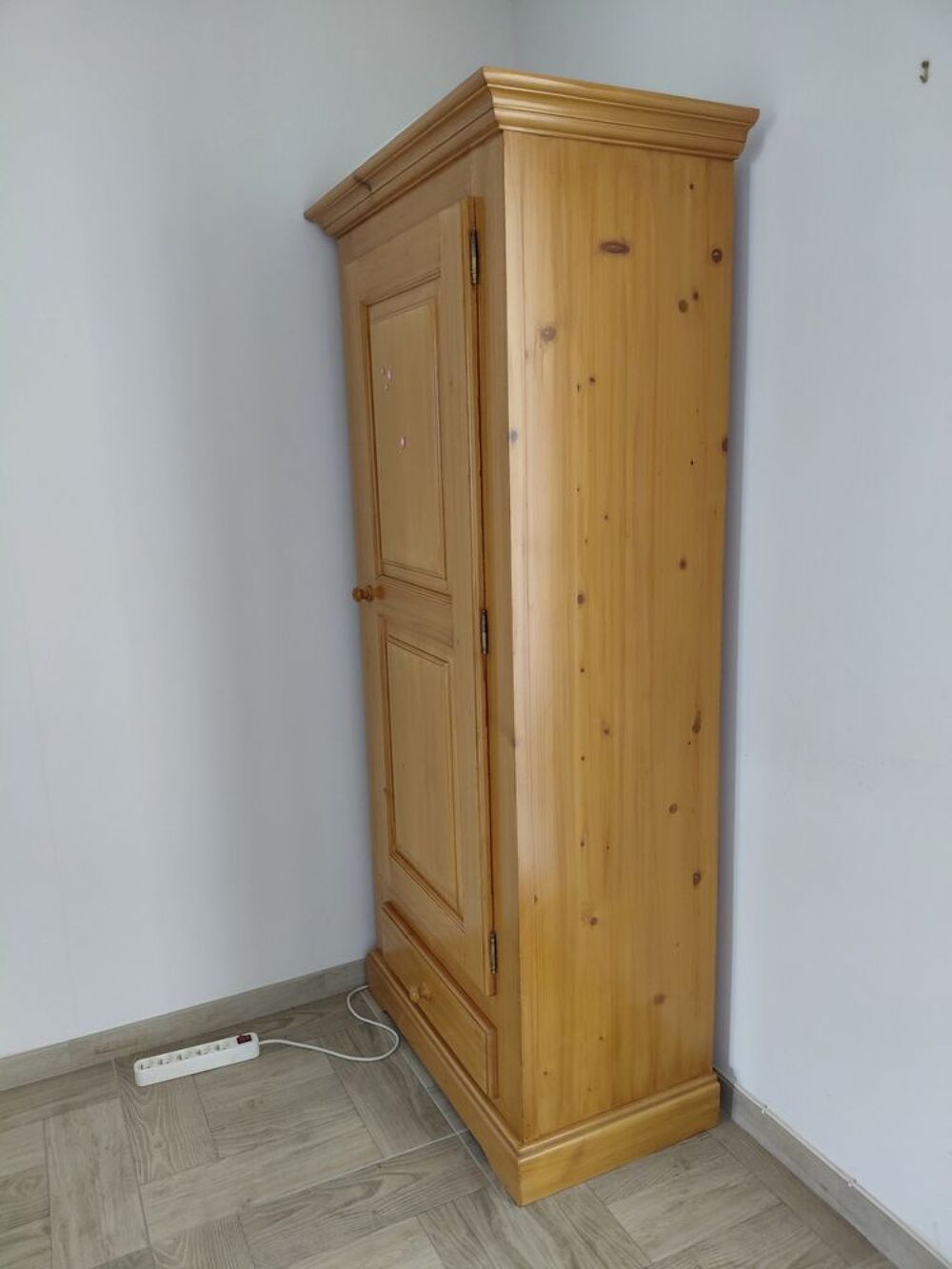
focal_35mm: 25
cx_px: 476
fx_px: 917
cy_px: 634
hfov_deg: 54.9
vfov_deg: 69.4
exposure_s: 1/60
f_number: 1.8
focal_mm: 4.69
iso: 200
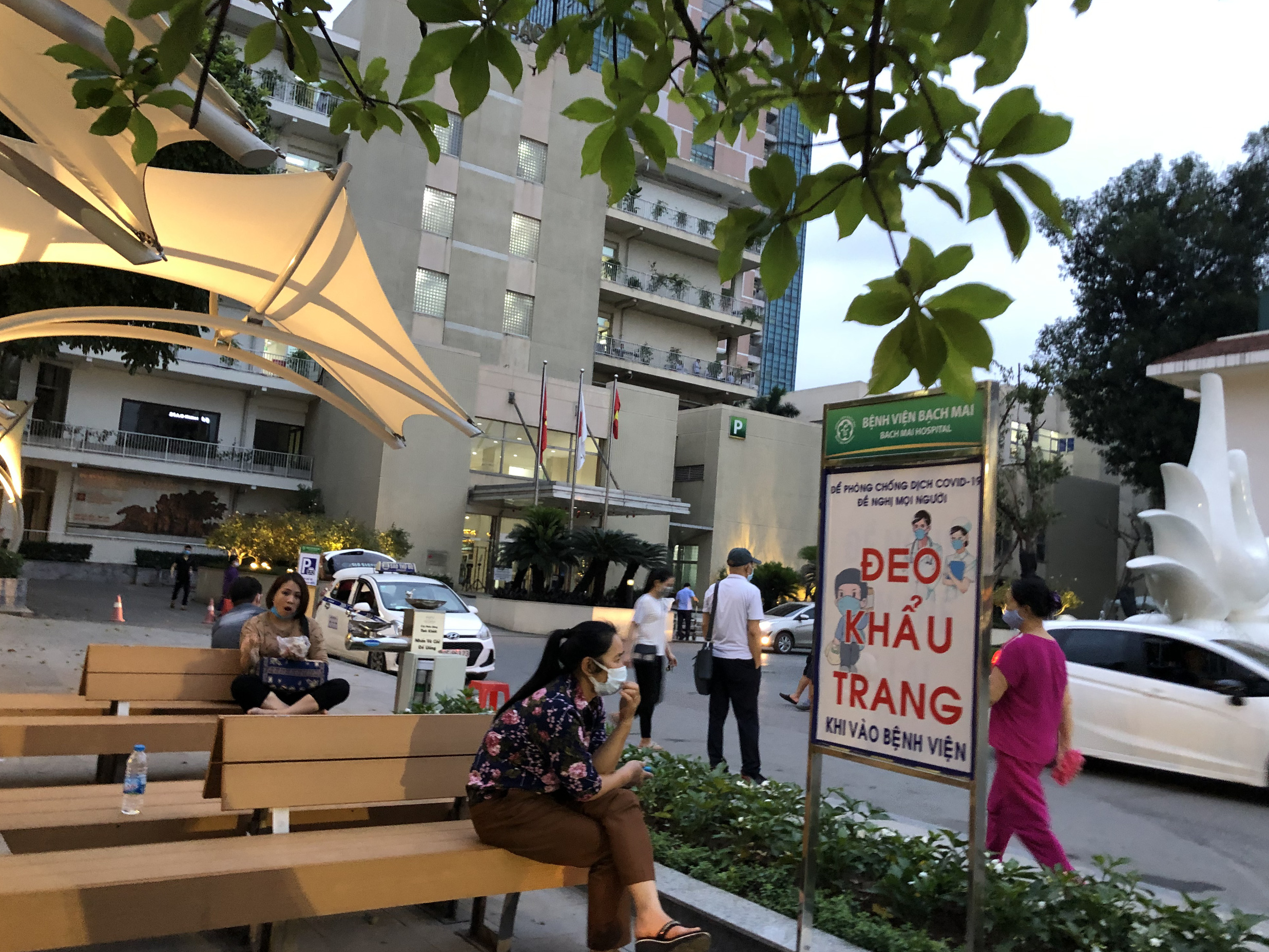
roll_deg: -7.8
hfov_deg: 61.7
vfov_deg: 48.2
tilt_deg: +5.5
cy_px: 486
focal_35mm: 29
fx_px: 1063
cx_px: 649
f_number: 1.8
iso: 100
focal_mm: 4
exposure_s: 1/10
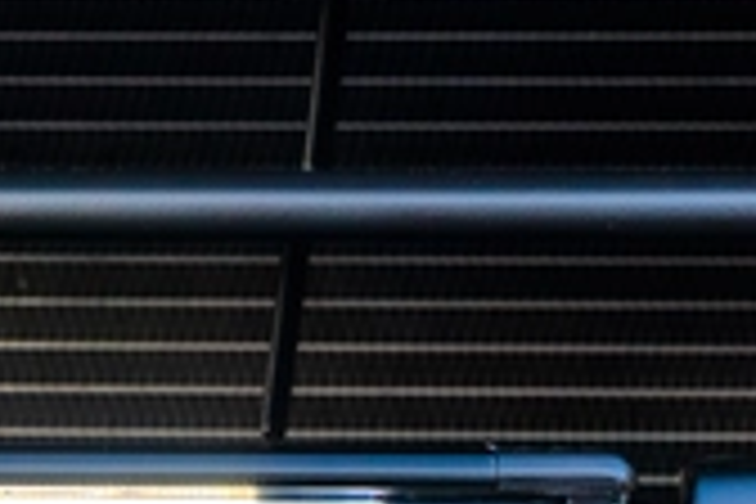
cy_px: 731
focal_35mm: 168
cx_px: 338
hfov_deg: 12.2
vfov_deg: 8.0
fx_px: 3528
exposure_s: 1/50
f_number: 10
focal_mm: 44
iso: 500
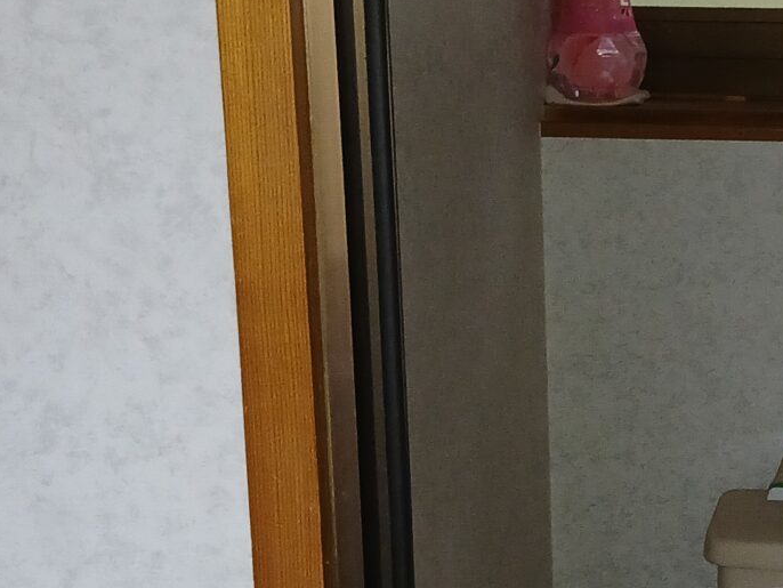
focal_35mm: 97
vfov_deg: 15.2
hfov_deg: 19.5
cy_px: 369
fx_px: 2195
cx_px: 836
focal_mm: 3.86
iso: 200
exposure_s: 1/50
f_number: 1.8
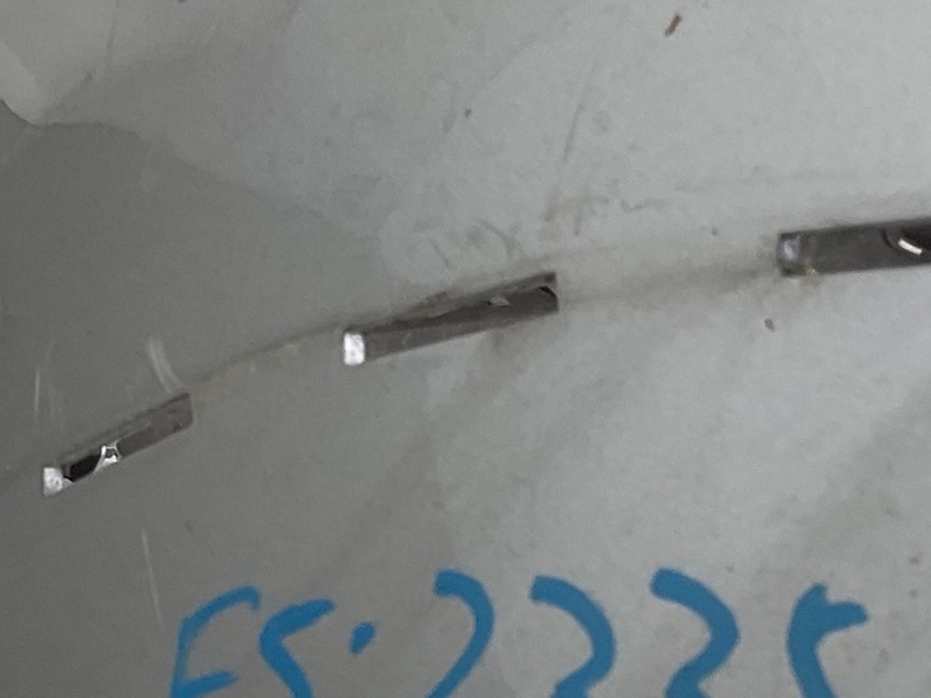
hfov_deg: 22.1
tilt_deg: -28.2
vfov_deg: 16.7
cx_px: 241
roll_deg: -34.4
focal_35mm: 88
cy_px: 513
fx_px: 2367
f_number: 1.8
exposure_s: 1/100
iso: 25
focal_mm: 3
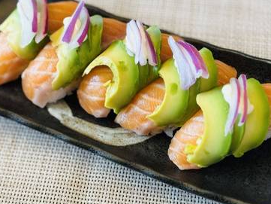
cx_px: 128
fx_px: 611
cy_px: 87
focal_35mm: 78
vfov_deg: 18.9
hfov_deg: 25.0
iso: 64
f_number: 1.78
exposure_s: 1/50
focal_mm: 6.76
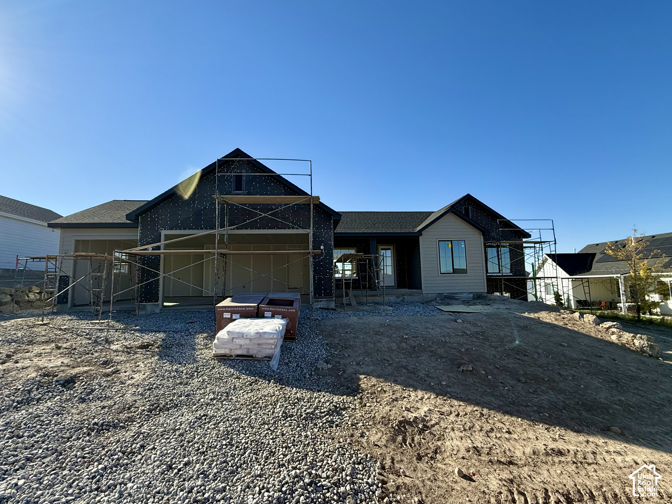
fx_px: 272
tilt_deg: +6.8
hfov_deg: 102.1
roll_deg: -1.6
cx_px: 336
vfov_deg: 85.7
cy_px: 252
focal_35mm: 14
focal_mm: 2.22
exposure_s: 1/1125
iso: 50
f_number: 2.2
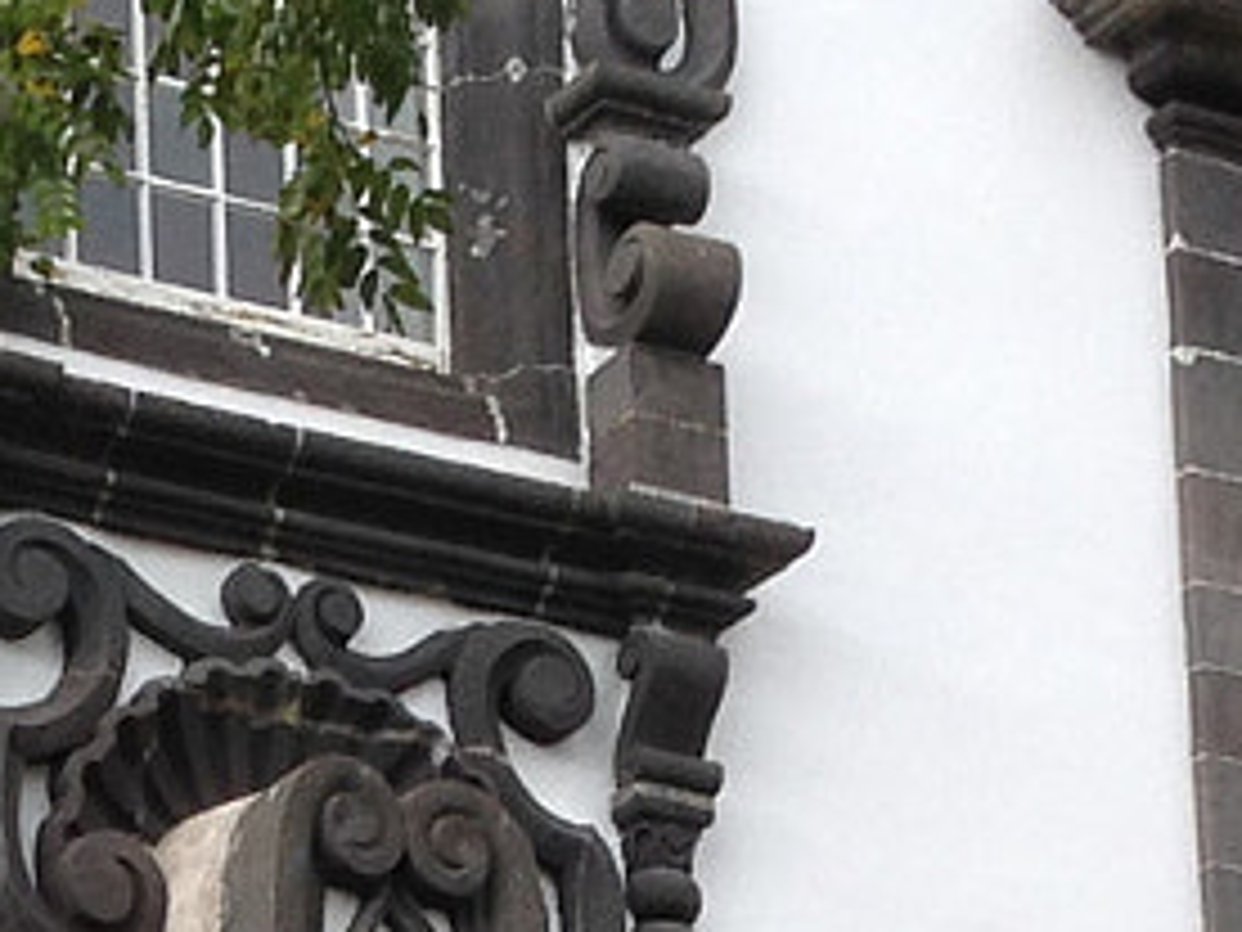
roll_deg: +0.4
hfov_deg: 10.3
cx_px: -40
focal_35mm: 191
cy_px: 2170
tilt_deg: +12.0
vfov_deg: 7.3
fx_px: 6853
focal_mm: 4.12
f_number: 2.4
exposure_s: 1/420
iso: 50
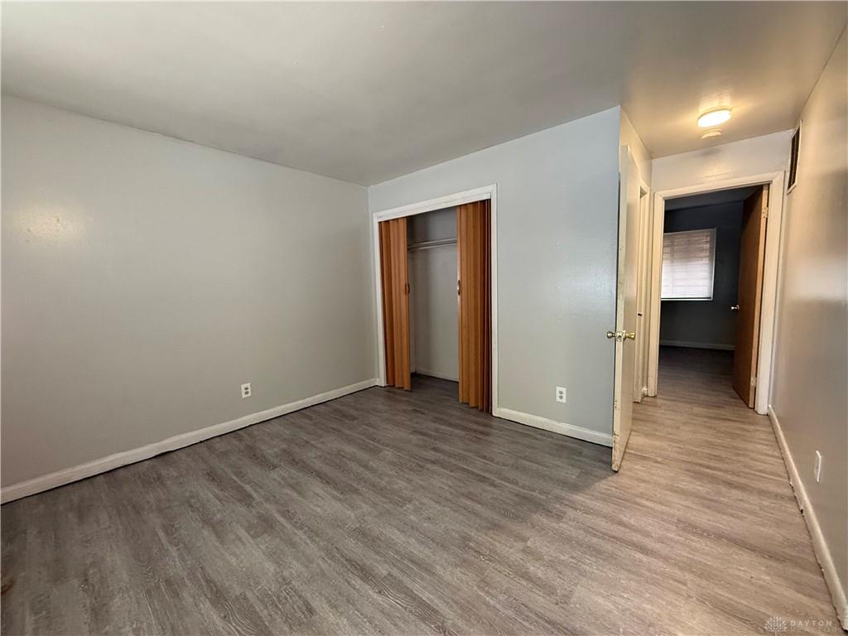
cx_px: 424
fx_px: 343
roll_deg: +1.5
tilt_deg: -5.6
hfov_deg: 102.1
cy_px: 318
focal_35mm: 14
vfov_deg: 85.7
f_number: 2.2
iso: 500
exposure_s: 1/60
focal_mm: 2.22
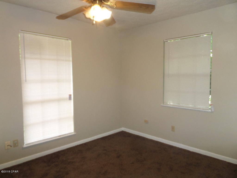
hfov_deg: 71.6
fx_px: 164
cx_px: 118
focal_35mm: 24
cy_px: 89
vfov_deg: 56.8
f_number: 3.2
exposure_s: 1/30
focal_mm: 4
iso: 160
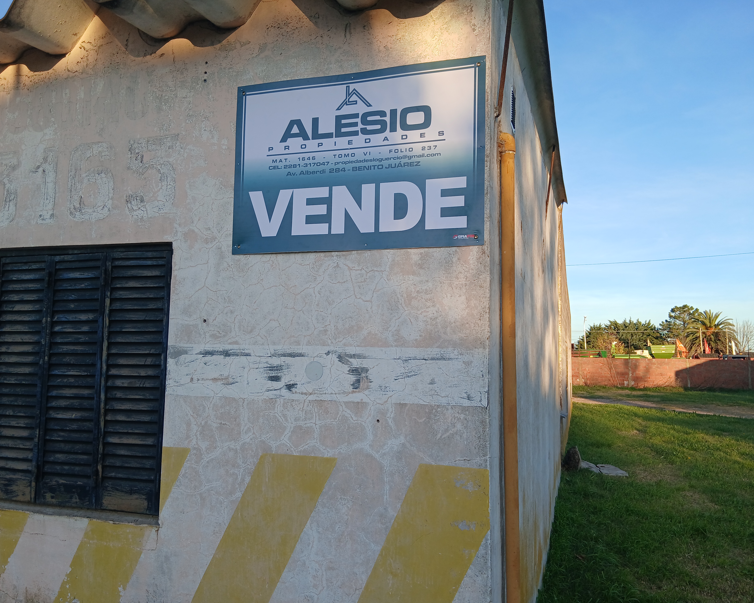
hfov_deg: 62.2
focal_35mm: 28
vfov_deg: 51.5
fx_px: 625
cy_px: 307
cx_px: 387
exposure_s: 1/157
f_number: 1.8
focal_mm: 3.98
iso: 20
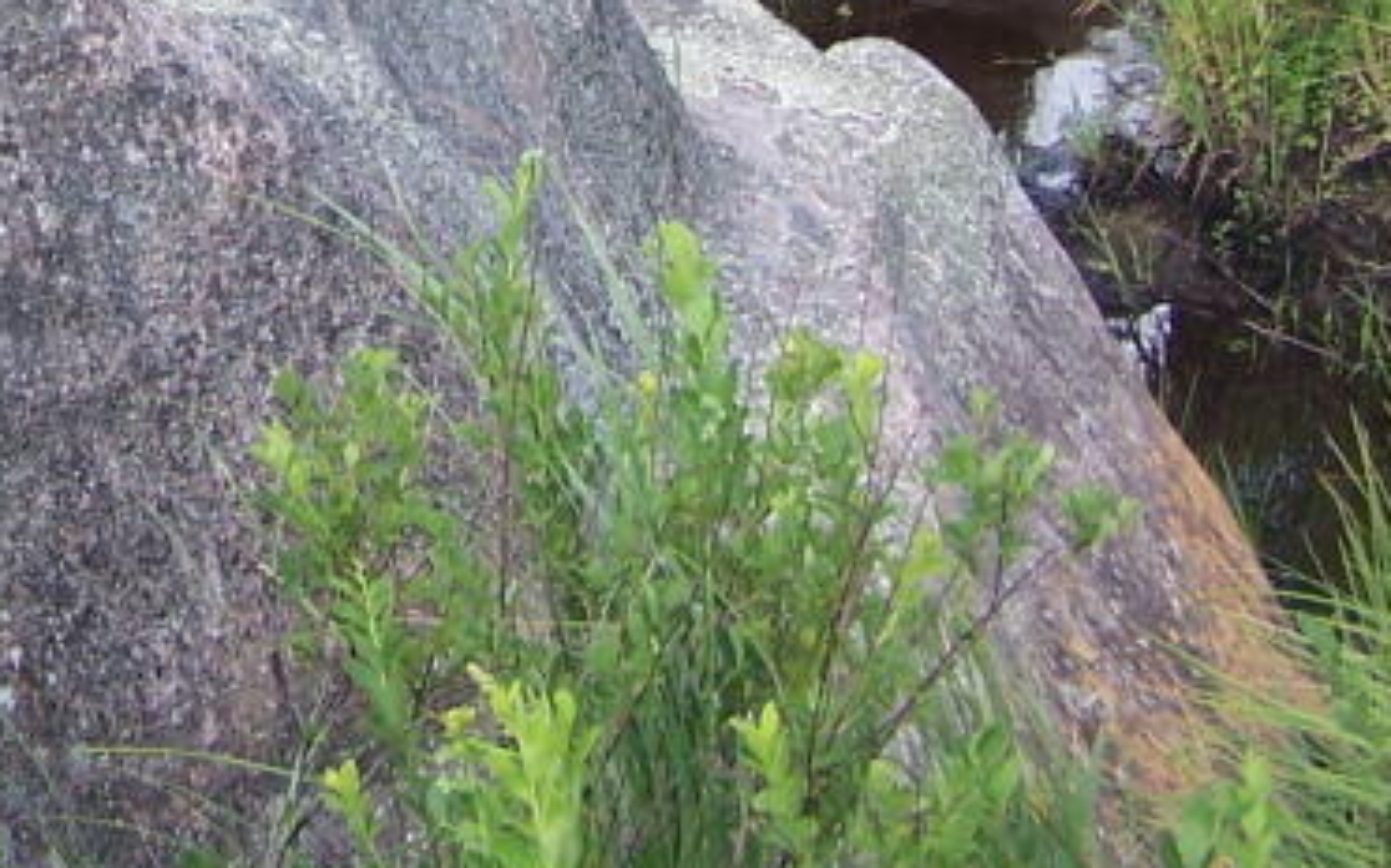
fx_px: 4205
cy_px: -554
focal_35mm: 111
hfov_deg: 18.2
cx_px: -75
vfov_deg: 11.2
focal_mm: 6.3
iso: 80
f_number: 2.8
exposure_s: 1/250
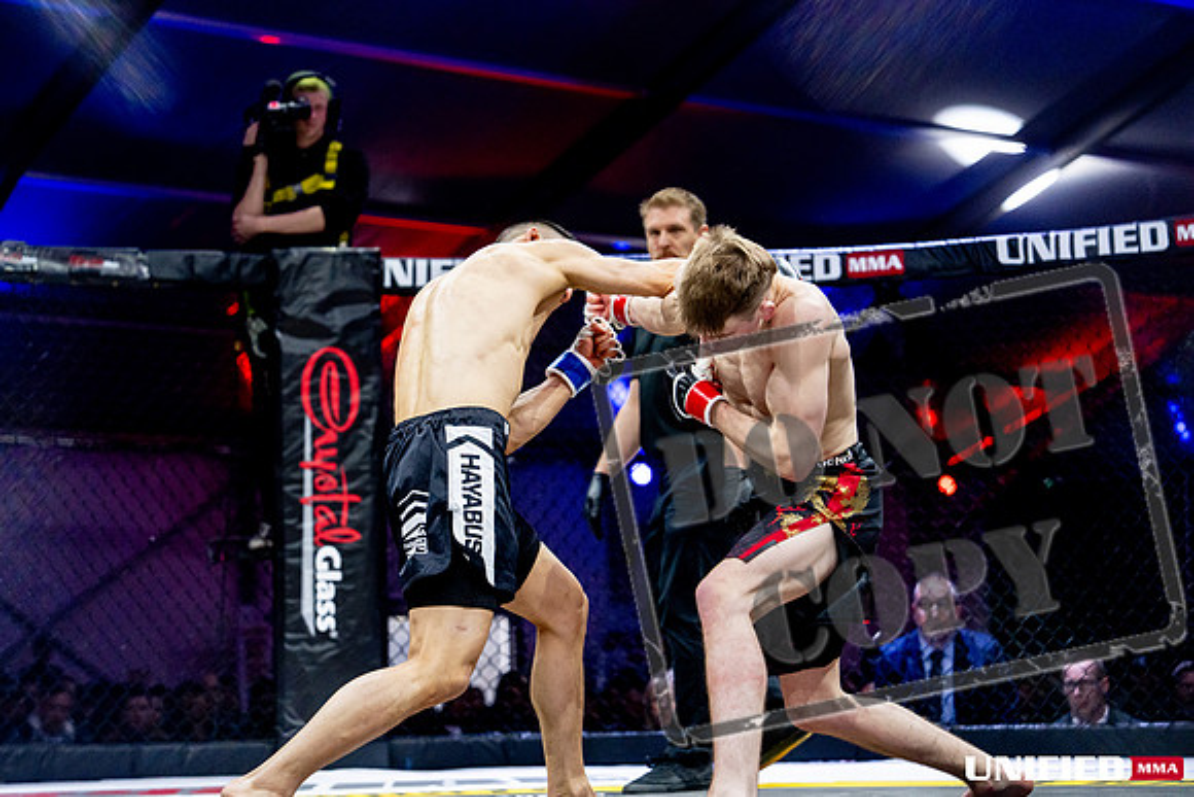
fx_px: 2475
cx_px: 575
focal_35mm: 75
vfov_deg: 18.3
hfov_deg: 27.1
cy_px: 398
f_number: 2.8
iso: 3200
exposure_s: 1/1250
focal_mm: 70
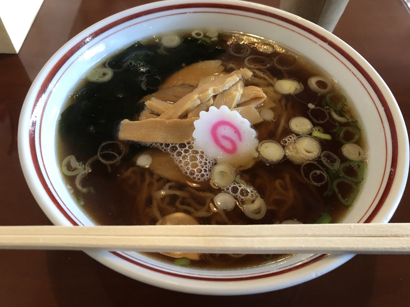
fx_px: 332
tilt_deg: -53.3
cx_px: 205
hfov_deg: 63.4
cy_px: 154
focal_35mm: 28
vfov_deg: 49.7
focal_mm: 3.99
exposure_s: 1/17
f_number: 1.8
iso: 100
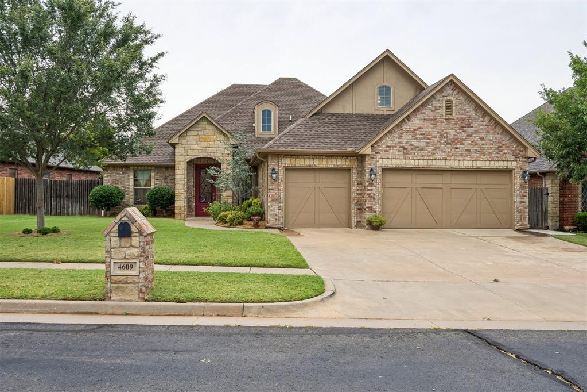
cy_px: 196
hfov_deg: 58.7
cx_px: 294
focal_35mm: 32
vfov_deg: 41.1
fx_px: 522
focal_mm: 32
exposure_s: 1/100
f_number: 8
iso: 200
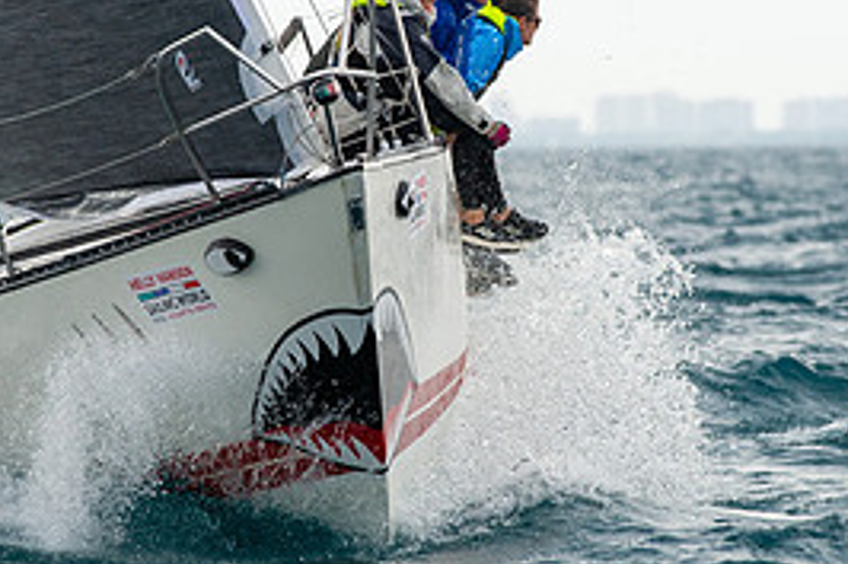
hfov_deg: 4.7
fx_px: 10263
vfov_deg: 3.1
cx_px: 389
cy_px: 223
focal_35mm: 436
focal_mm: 200
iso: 500
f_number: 5
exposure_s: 1/800
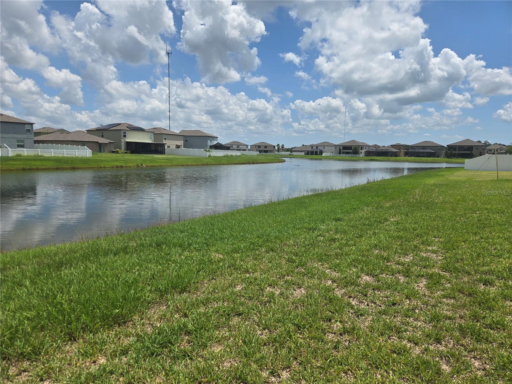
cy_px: 192
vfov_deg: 58.9
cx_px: 256
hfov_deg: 73.9
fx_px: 340
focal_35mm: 23
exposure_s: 1/3924
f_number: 1.8
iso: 25
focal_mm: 5.4
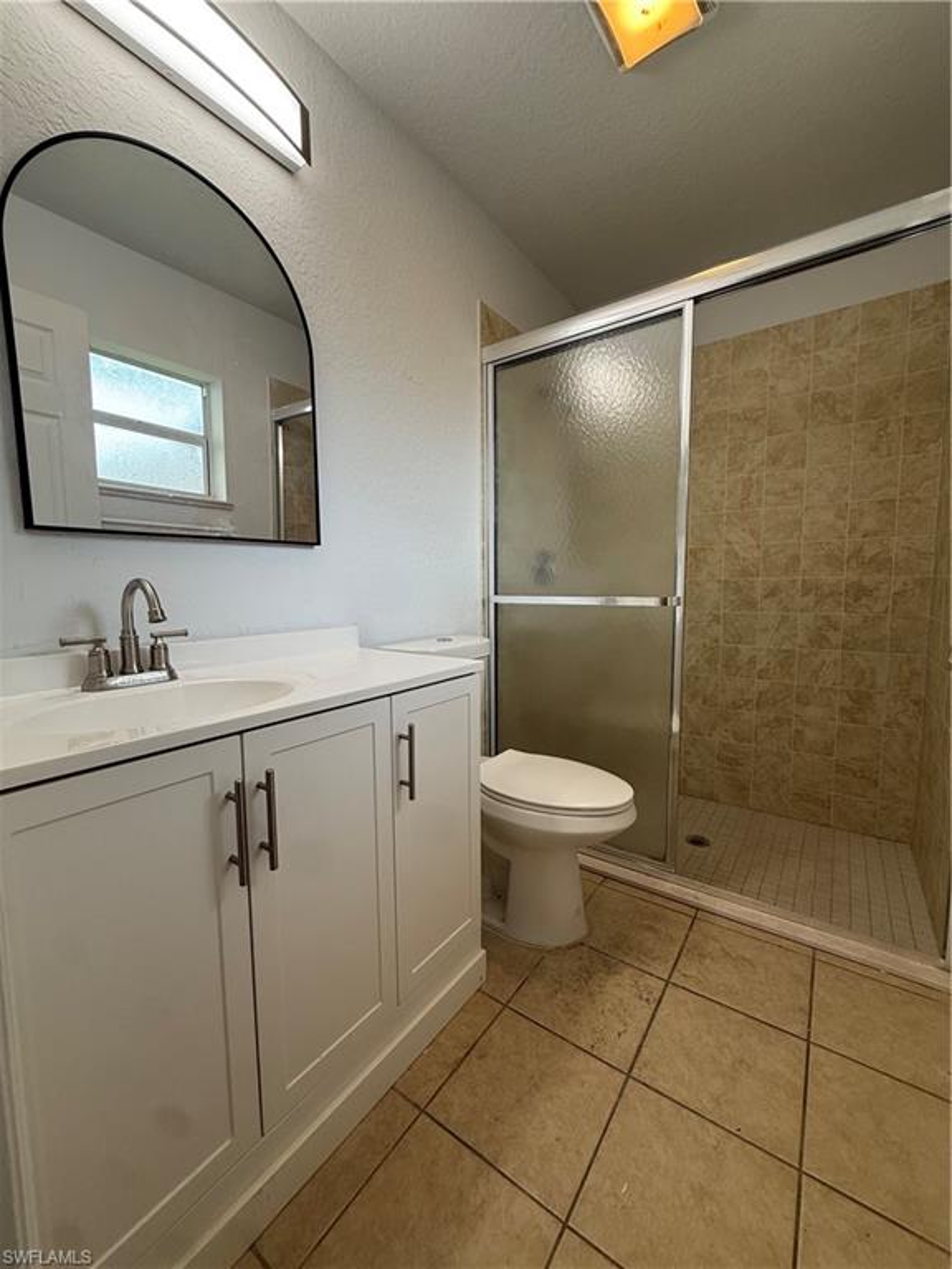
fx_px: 513
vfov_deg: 102.1
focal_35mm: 14
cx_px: 476
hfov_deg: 85.7
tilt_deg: -5.0
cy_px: 634
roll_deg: -0.1
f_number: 2.2
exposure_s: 1/120
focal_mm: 2.22
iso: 100
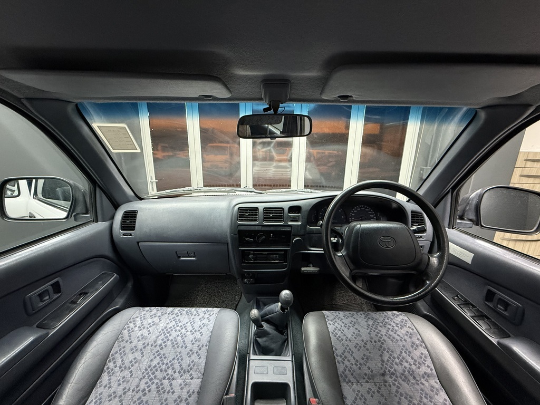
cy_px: 202
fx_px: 218
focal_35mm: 14
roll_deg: -0.8
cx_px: 270
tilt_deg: -13.3
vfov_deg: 85.7
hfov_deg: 102.1
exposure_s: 1/50
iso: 500
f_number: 2.2
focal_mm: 2.22
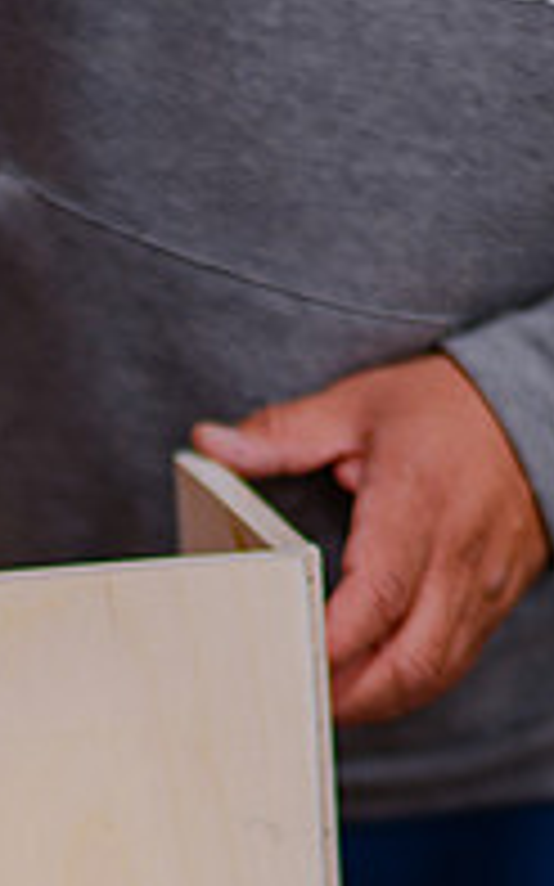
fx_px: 4206
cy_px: 830
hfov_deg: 7.5
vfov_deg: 11.9
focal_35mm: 174
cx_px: 59
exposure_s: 1/125
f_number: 1.4
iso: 125
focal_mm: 58
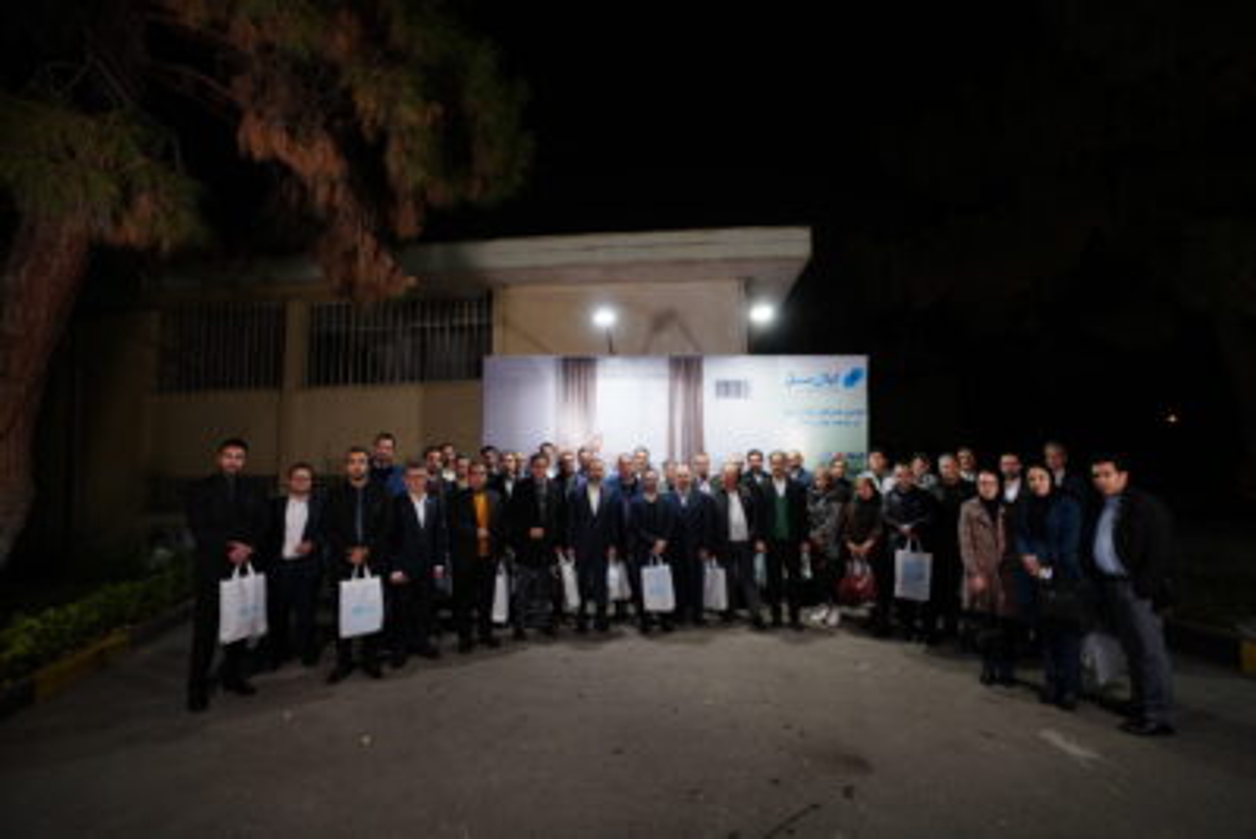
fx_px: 558
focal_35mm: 16
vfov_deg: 73.8
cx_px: 628
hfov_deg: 96.7
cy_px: 420
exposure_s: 1/50
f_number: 4
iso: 1250
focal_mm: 16
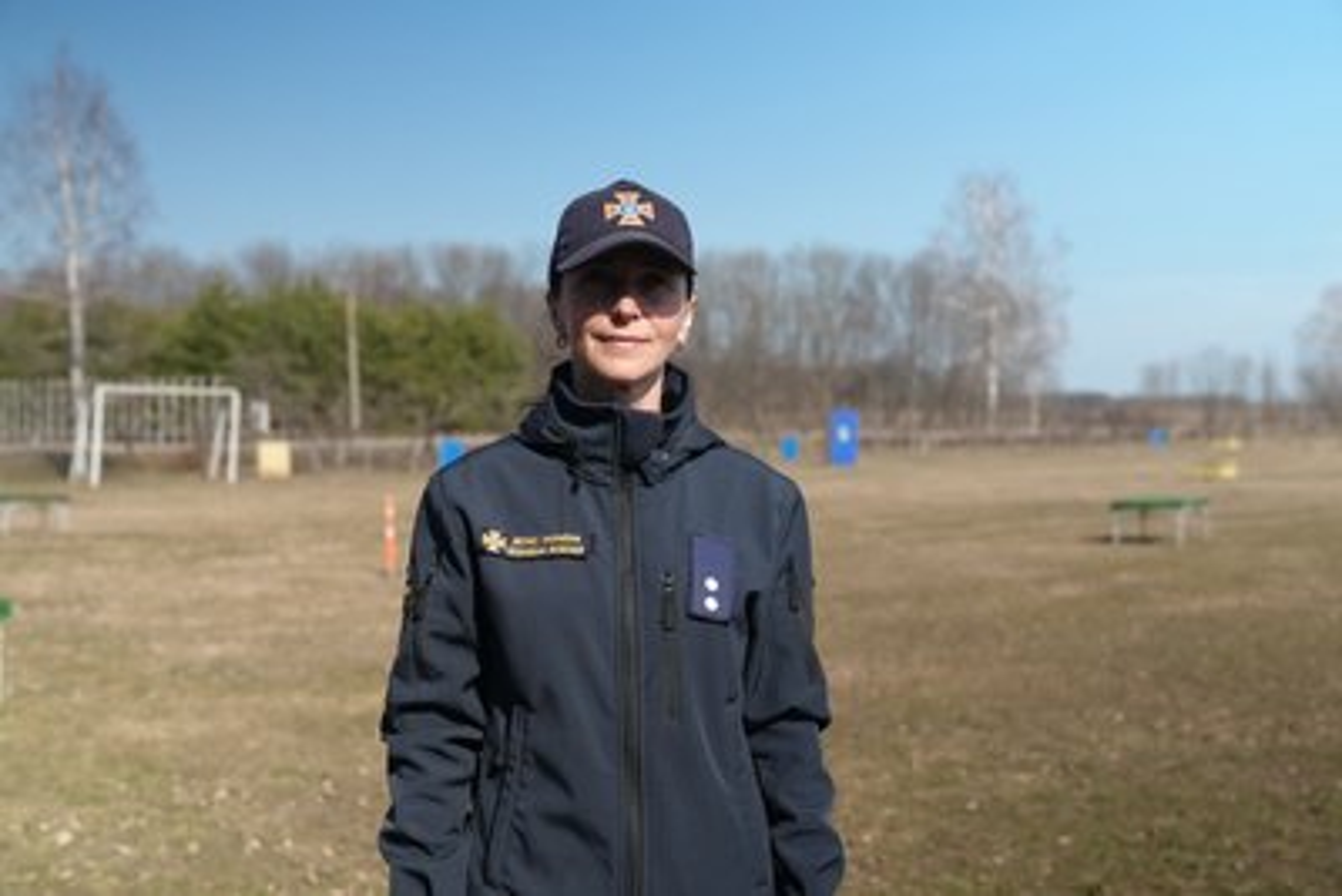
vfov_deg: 29.3
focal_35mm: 46
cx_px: 671
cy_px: 448
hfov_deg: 42.7
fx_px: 1715
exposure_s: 1/160
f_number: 4
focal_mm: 46
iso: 2500
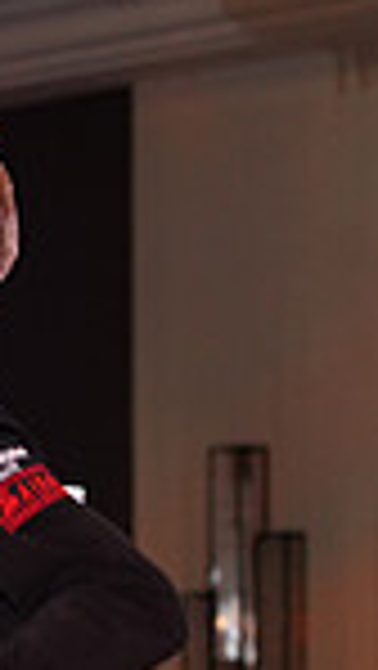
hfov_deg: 2.8
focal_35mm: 429
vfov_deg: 5.0
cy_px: 953
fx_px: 7631
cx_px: -340
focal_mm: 105
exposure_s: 1/160
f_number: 5.6
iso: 1600
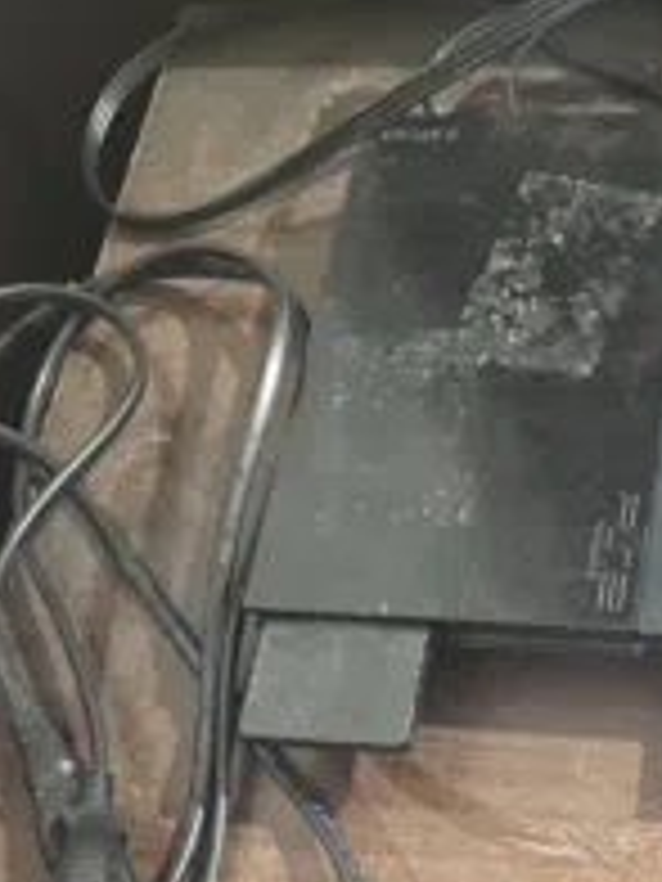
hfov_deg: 26.1
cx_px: 667
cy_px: 814
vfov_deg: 34.0
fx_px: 1351
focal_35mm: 53
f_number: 1.8
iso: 800
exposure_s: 1/8
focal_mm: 4.25
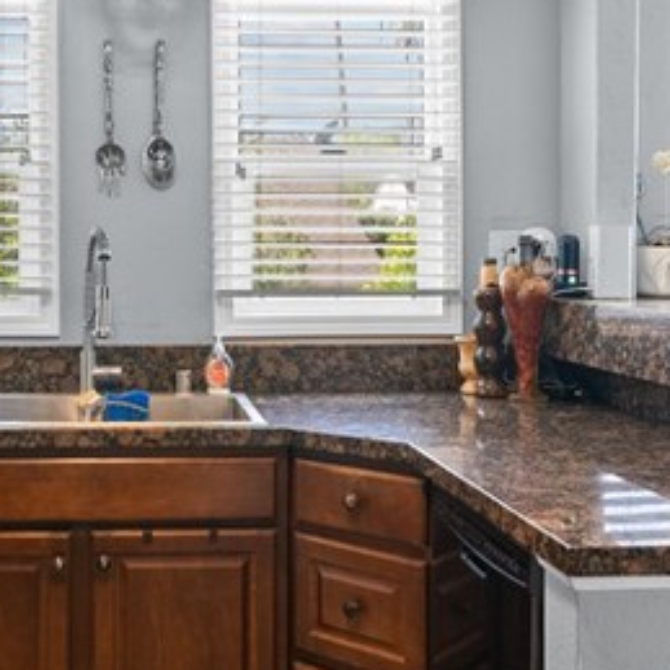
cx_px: 173
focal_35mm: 47
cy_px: 265
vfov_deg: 35.9
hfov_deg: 35.3
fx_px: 1029
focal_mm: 14
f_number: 10
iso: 100
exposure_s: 1
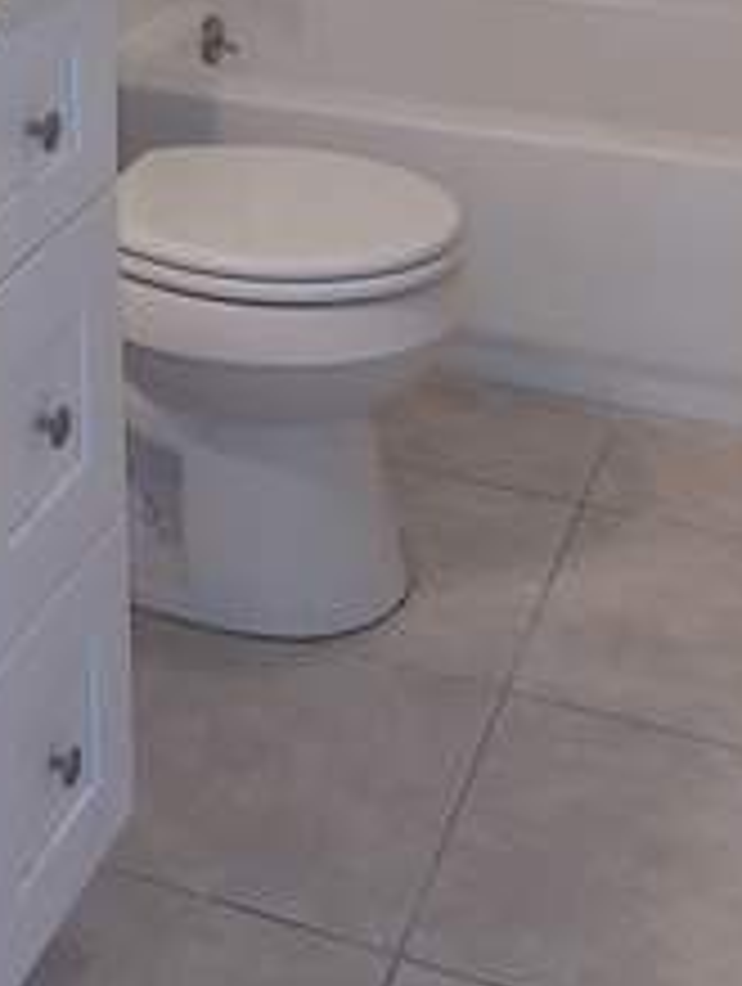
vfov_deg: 25.3
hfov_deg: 20.4
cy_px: -158
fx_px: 1995
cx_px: 9
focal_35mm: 70
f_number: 1.8
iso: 200
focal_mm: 5.23
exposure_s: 1/120
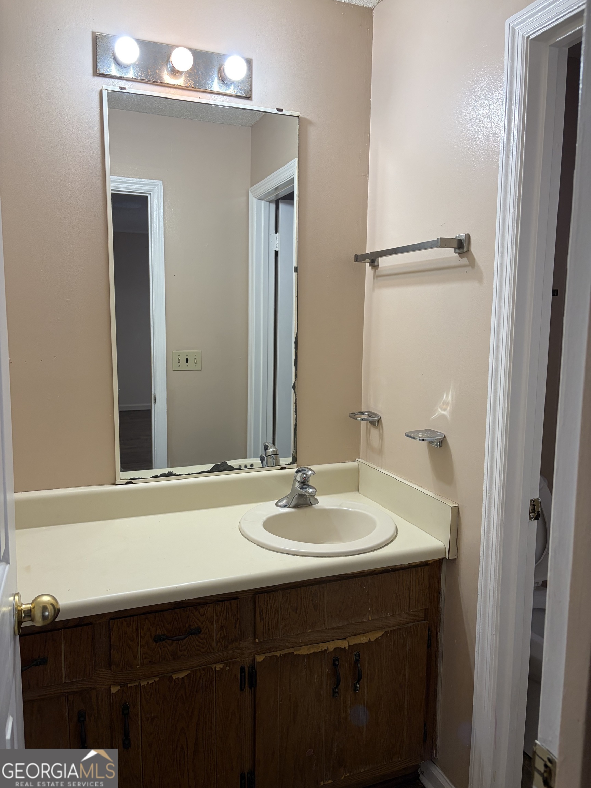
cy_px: 394
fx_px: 592
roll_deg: -0.2
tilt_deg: -6.8
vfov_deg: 67.3
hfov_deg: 53.1
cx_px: 296
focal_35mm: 26
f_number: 1.6
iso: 125
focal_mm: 5.96
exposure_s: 1/120
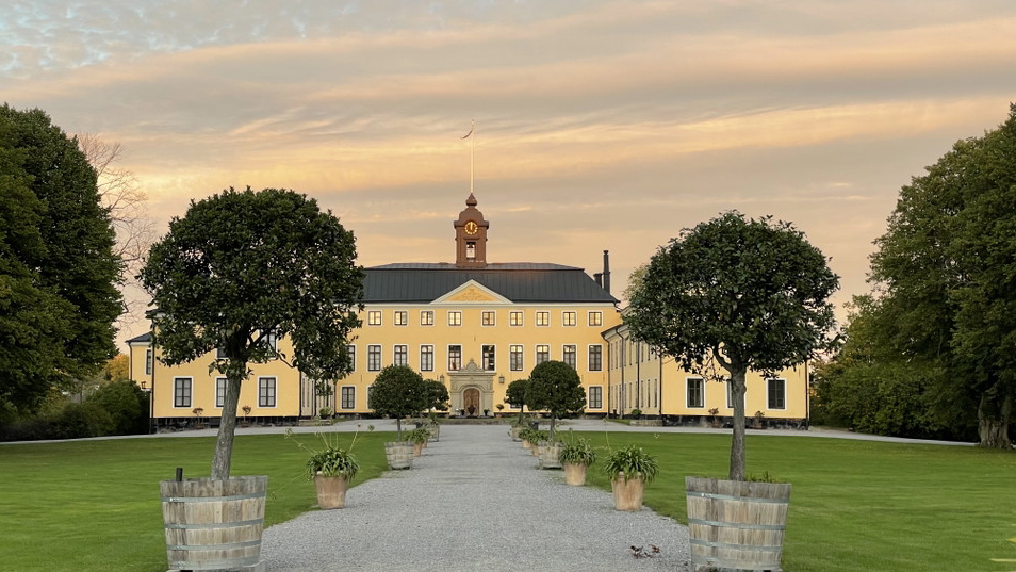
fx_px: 1536
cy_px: 289
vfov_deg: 21.1
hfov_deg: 36.6
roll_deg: +0.1
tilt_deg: +5.8
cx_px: 506
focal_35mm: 57
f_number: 2
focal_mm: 6
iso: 25
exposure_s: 1/134
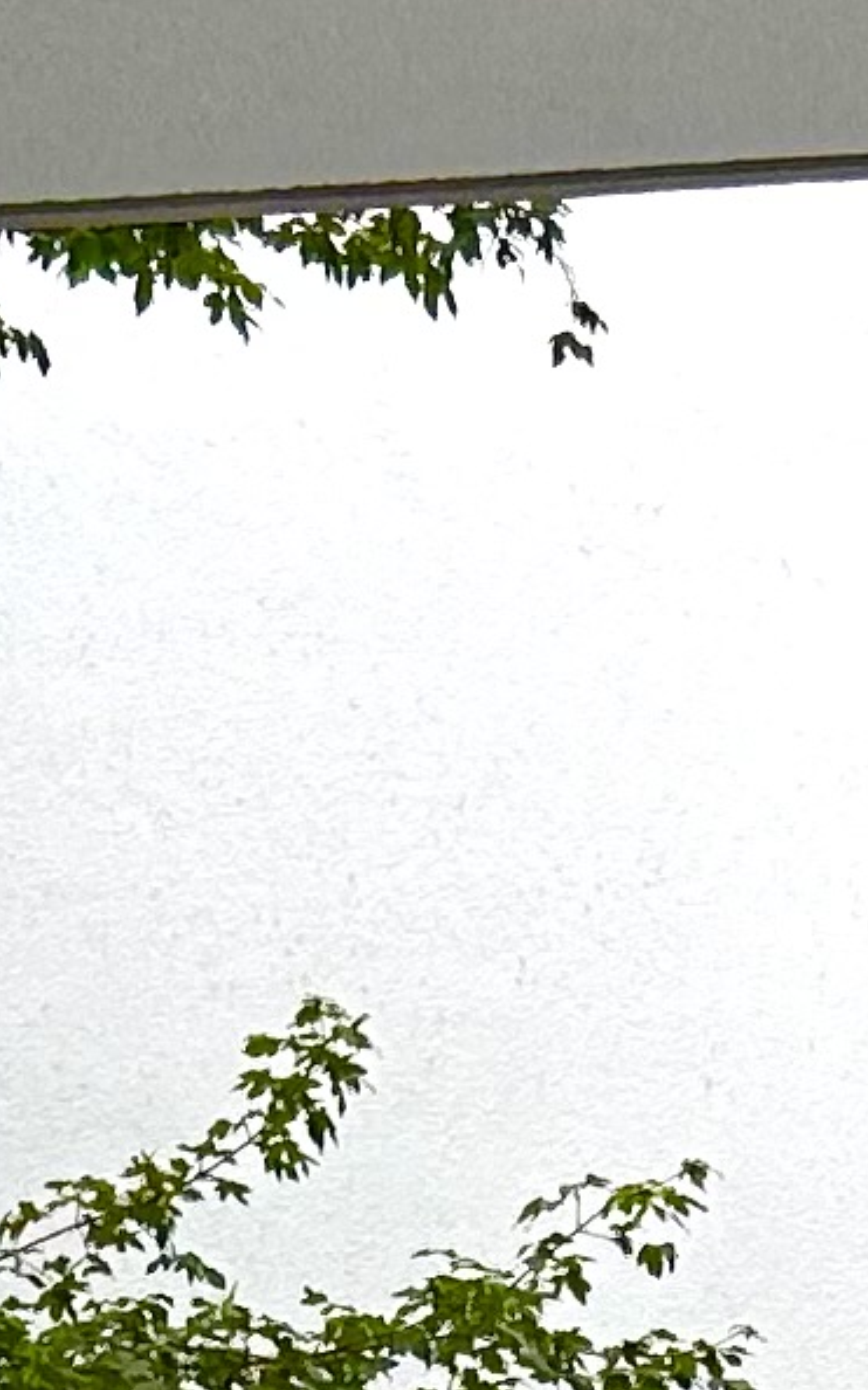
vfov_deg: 9.2
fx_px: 7081
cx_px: 849
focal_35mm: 187
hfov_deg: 7.0
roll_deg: +1.4
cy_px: 4023
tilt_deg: -13.6
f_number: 1.5
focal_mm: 5.7
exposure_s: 1/121
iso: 40
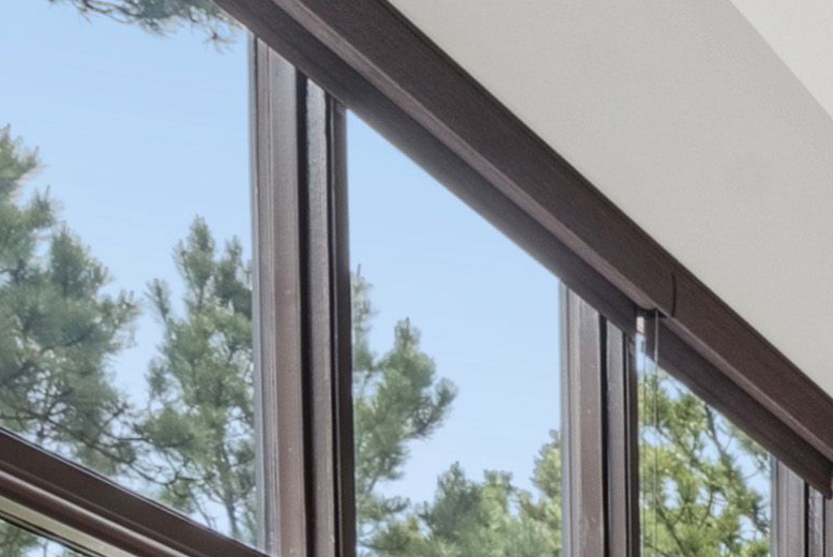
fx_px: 2524
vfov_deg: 10.8
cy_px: 1328
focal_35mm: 109
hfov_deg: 14.3
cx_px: 1852
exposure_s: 1/50
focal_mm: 20
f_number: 9
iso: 800
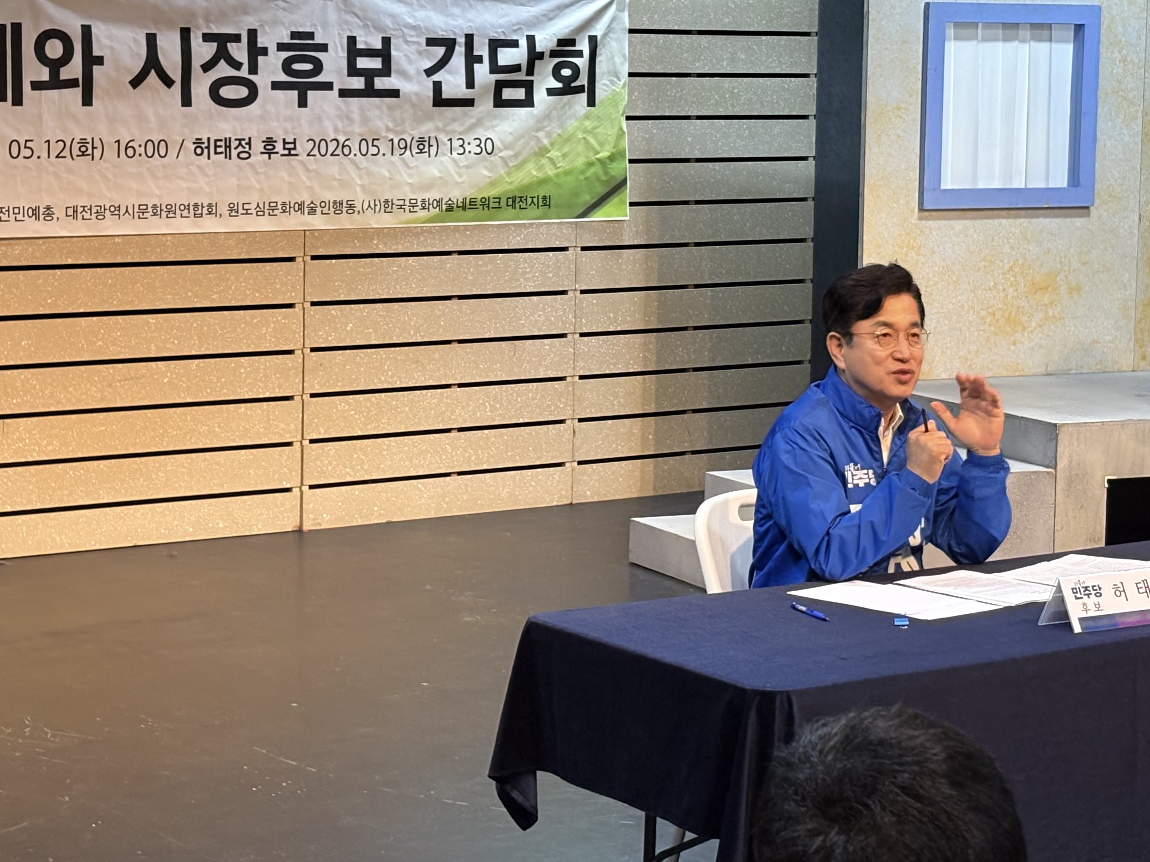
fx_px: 2791
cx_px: 571
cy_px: 338
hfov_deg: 23.3
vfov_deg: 17.6
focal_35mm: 84
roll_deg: -0.6
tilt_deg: -5.4
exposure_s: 1/30
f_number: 1.6
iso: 250
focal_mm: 5.96
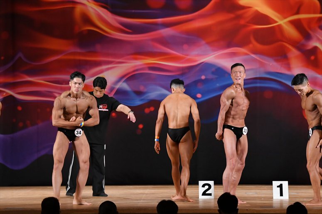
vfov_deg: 8.7
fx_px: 1404
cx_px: 161
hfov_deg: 13.1
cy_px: 107
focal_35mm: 157
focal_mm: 105
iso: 3200
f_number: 5.6
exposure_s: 1/400
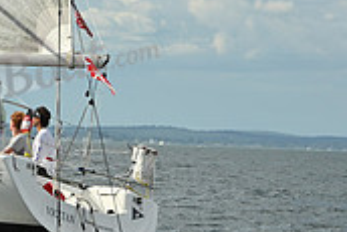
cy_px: 3
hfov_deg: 5.7
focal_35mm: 354
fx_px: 3415
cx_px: -228
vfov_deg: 3.9
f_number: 10
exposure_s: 1/800
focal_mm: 105
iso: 250
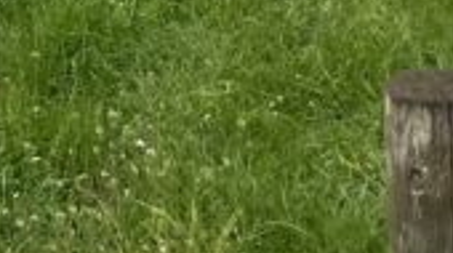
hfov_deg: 12.4
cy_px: -698
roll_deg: -0.6
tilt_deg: +5.9
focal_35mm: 171
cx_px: -13
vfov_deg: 6.1
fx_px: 2051
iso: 32
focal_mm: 4.25
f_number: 1.8
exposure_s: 1/2688
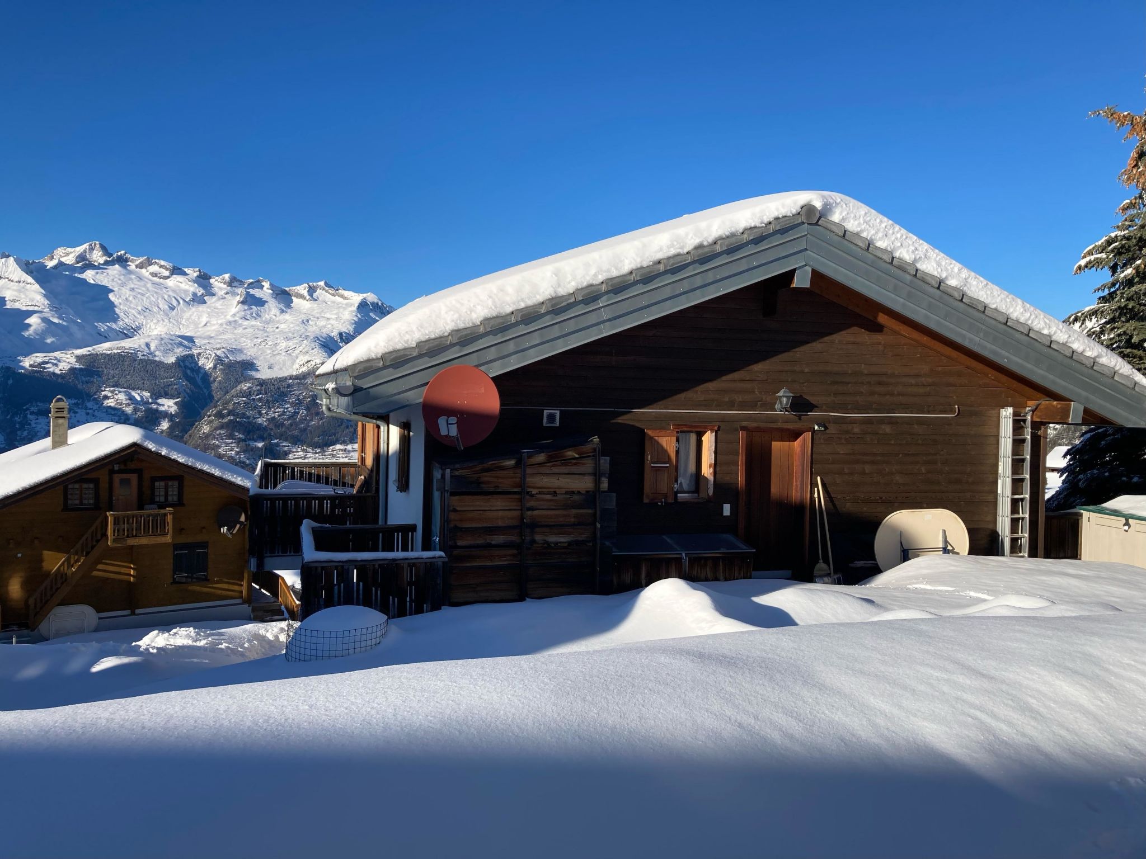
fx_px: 927
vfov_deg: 49.7
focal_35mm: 28
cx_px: 573
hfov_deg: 63.4
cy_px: 430
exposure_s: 1/2183
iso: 20
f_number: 1.8
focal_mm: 3.99
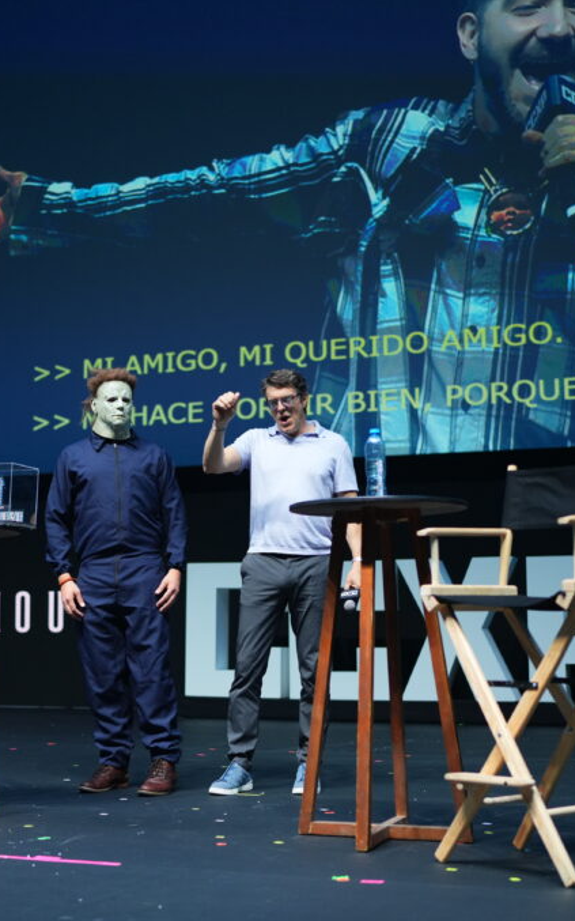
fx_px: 1354
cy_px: 462
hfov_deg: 23.9
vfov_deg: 37.5
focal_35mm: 54
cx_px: 201
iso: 640
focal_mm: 35
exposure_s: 1/500
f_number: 1.6
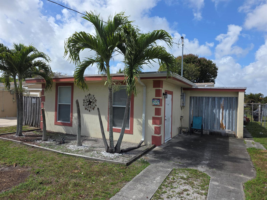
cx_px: 134
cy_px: 100
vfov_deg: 58.9
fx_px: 177
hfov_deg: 73.9
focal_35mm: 23
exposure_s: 1/883
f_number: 1.7
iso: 12
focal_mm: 6.3
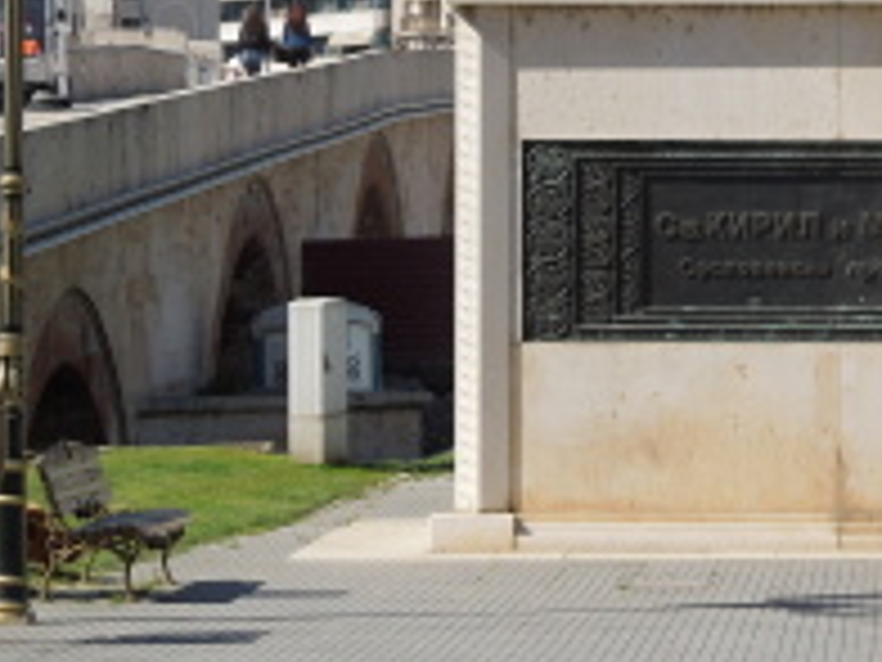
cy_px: -25
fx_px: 5070
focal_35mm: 199
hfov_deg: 9.9
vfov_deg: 7.4
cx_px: 878
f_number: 4.5
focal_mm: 14.1
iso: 100
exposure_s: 1/640
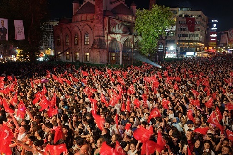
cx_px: 118
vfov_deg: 49.5
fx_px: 168
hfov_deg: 69.4
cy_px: 72
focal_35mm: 26
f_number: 1.8
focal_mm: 8.67
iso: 470
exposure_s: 1/15
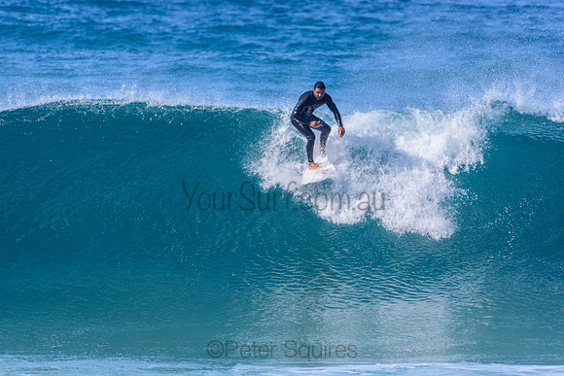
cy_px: 188
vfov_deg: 1.8
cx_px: 282
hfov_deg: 2.7
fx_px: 11752
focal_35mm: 750
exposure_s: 1/2000
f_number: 5.6
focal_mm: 500
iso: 450
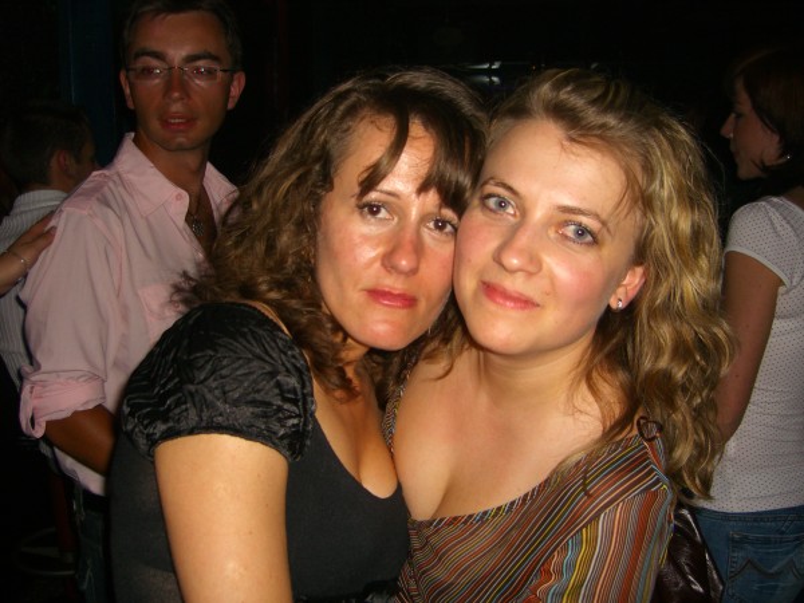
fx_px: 883
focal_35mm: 38
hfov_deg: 49.0
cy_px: 302
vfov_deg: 37.7
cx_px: 402
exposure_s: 1/60
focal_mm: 7.9
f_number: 2.8
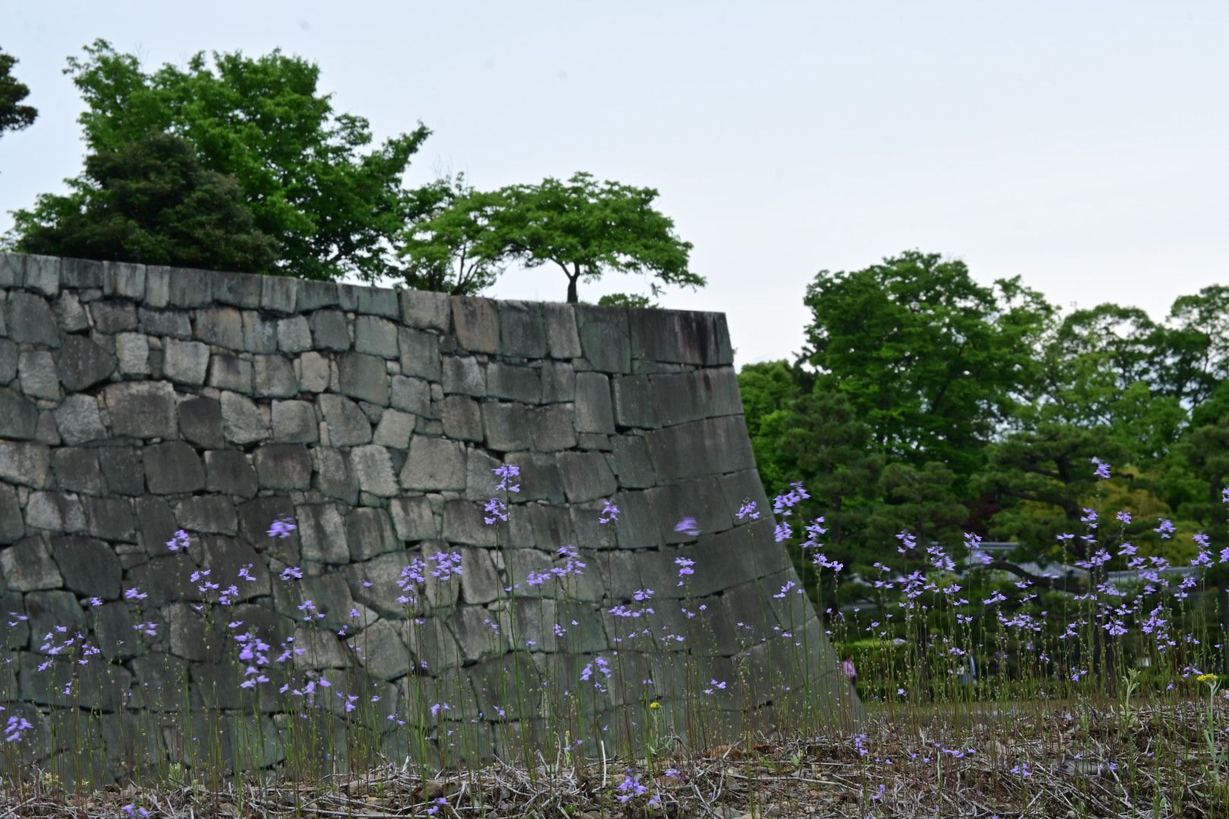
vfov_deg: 18.2
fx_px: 2560
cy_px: 410
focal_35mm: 75
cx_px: 614
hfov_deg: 27.0
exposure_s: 1/30
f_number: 14
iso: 100
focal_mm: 50
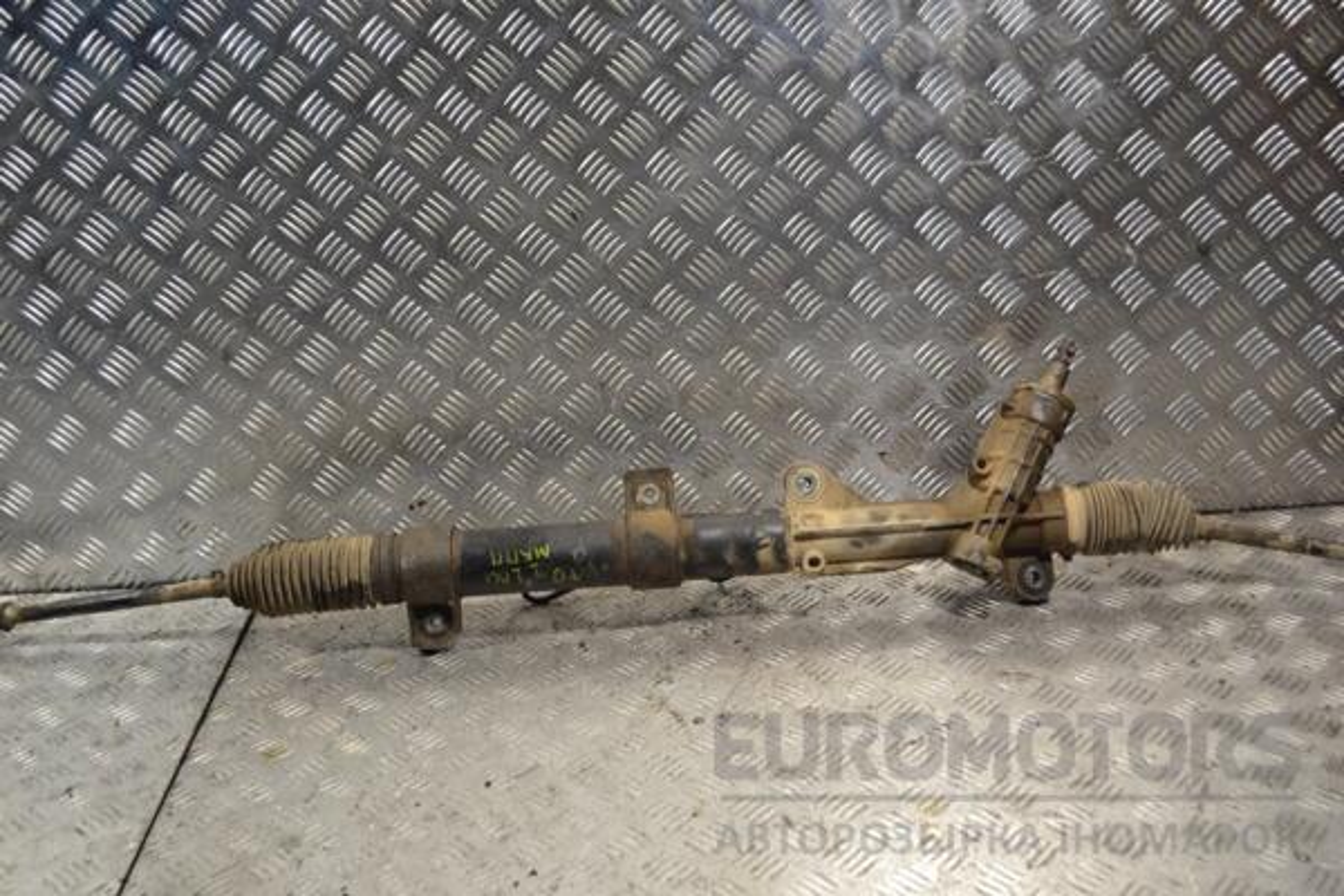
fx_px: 1456
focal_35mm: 39
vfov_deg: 34.2
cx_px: 672
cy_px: 448
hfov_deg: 49.6
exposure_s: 1/100
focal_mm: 26
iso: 400
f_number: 5
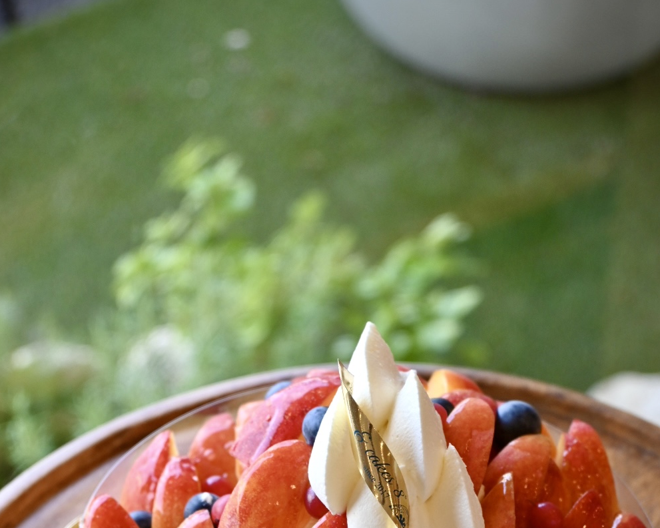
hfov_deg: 21.3
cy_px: 485
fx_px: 1754
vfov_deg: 16.9
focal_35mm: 90
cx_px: 336
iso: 400
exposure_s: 1/125
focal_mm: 39
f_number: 5.6
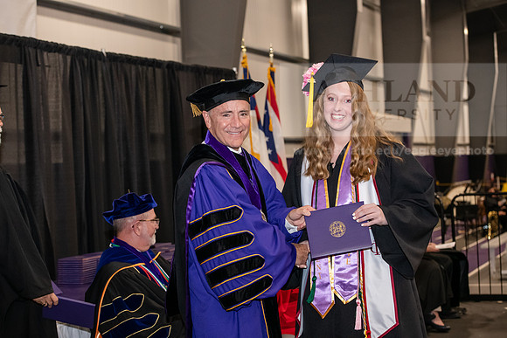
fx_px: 986
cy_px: 169
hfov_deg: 28.8
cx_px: 254
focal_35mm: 70
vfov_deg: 19.5
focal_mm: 70
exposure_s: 1/200
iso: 2500
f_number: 5
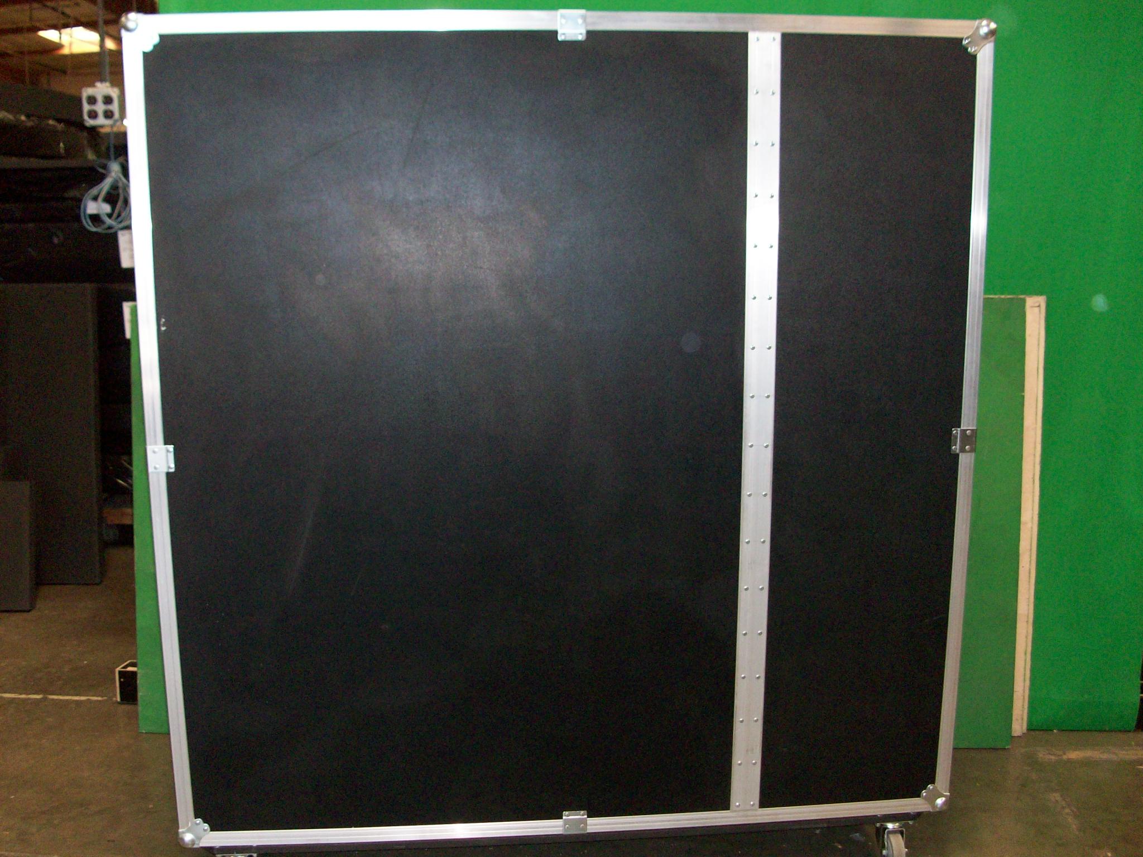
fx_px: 1123
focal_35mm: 34
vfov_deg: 41.8
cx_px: 572
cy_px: 428
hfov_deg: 54.0
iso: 160
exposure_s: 1/60
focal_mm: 5.7
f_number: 2.8
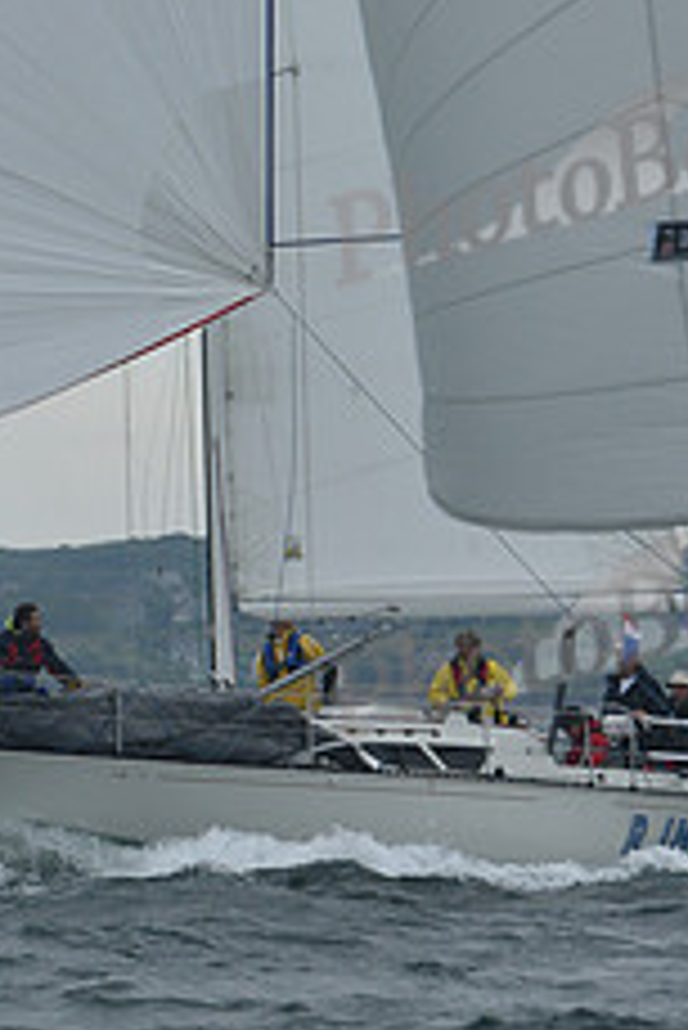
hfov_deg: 2.9
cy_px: 0
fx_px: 13395
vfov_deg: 4.4
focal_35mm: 468
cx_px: 97
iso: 320
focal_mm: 185
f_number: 7.1
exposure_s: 1/1000
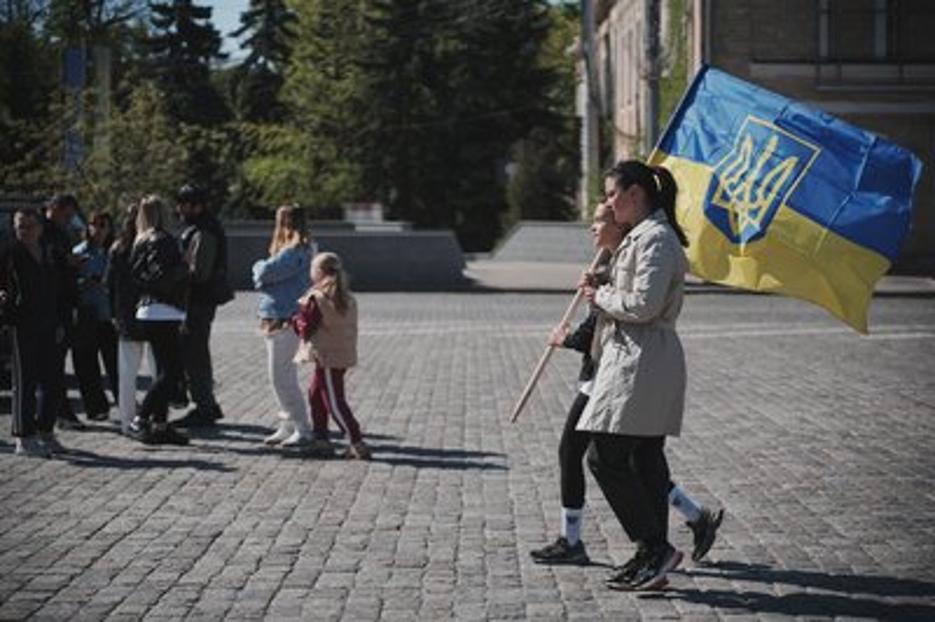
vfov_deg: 18.2
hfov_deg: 27.0
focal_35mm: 75
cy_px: 311
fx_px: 1946
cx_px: 468
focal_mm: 75
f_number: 2.8
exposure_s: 1/6400
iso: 100
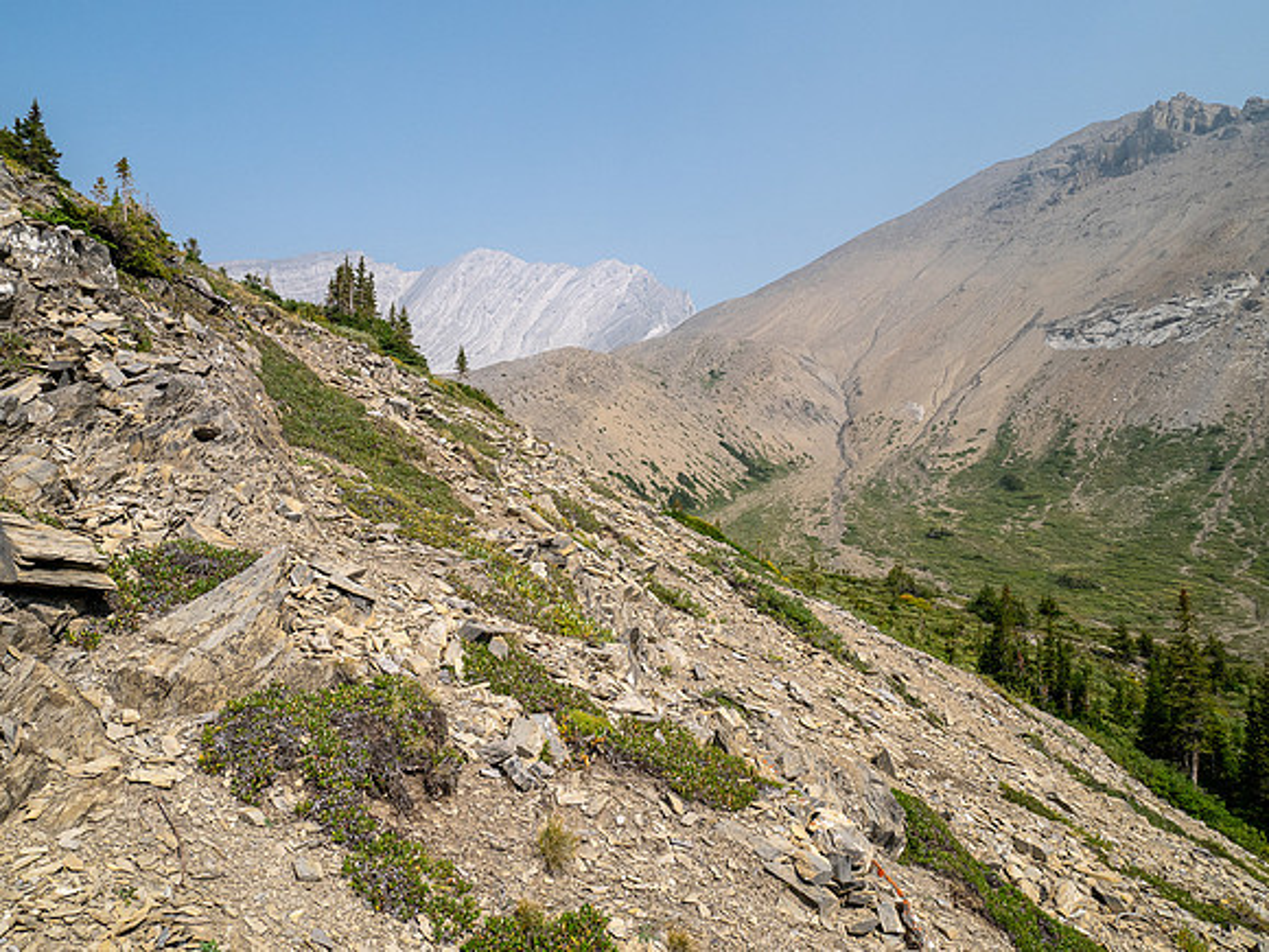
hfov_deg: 71.6
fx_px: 880
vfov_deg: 56.8
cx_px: 634
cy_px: 476
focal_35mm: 24
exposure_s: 1/250
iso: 200
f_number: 8
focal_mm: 12
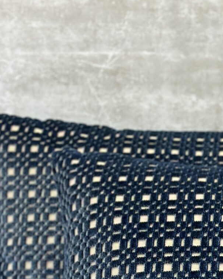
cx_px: 285
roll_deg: -0.3
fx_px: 1304
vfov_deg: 11.7
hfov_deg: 9.6
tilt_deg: -14.4
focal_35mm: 158
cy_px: 401
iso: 125
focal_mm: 6.86
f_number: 1.78
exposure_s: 1/120
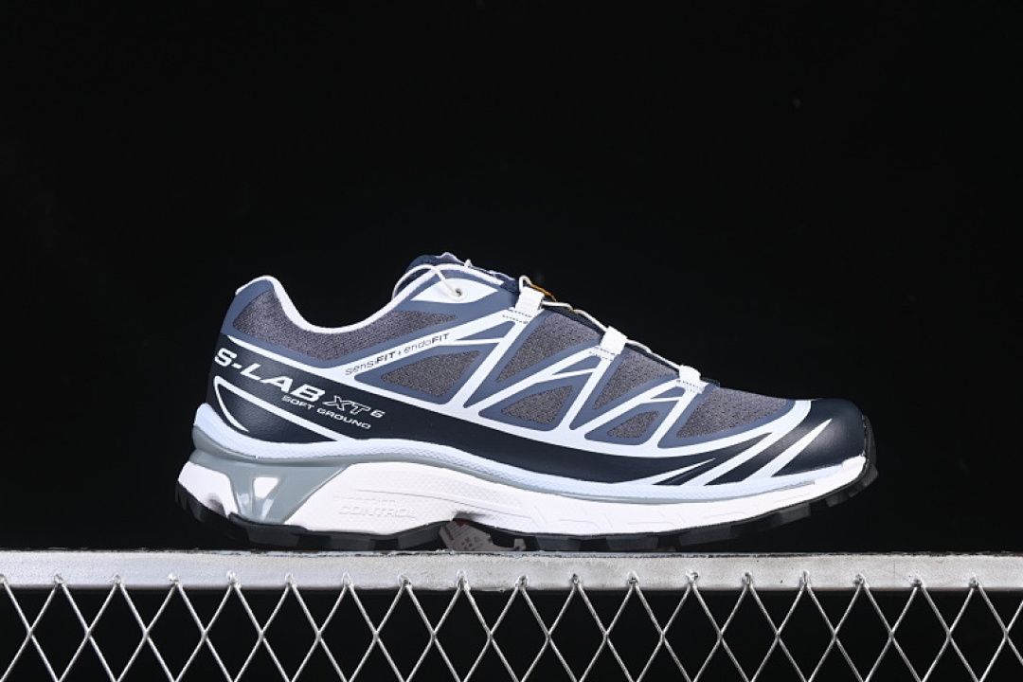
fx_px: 2131
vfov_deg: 18.2
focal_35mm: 75
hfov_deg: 27.0
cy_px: 341
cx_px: 512
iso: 160
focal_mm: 50
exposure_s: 1/80
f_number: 7.1
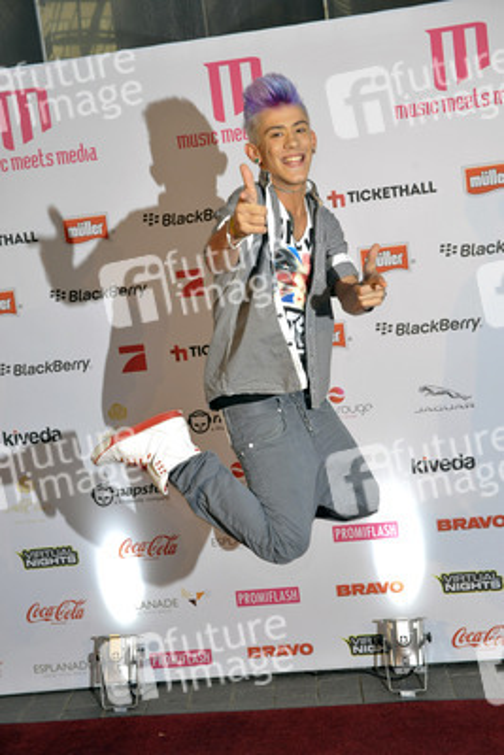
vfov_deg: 38.2
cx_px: 252
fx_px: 1091
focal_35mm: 52
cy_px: 378
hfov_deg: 26.0
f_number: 5.6
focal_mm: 52
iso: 1600
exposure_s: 1/200
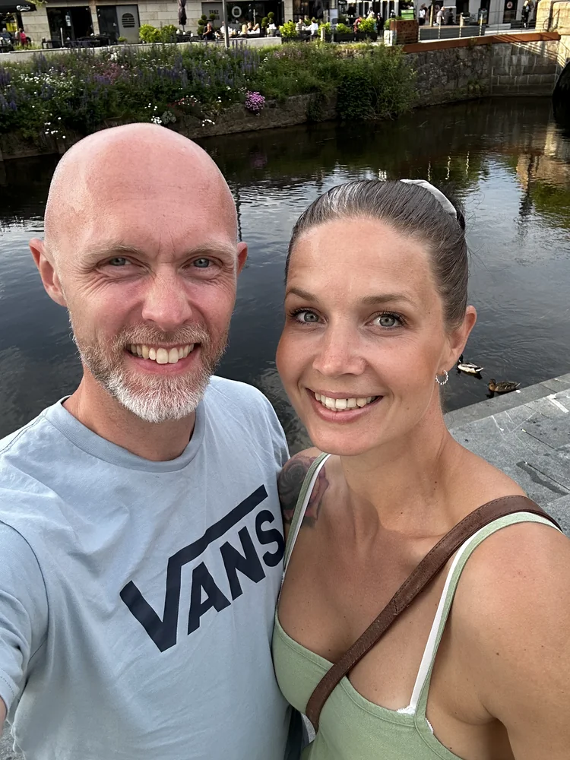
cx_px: 285
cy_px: 380
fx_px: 659
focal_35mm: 30
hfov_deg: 46.8
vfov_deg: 60.0
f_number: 1.9
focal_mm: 2.69
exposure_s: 1/276
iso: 25
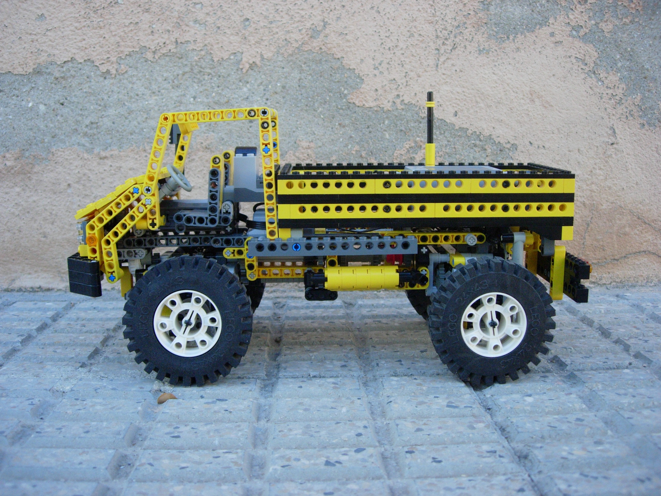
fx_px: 726
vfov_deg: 37.7
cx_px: 330
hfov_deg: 49.0
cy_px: 248
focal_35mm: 38
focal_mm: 7.8
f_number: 2.8
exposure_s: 1/352
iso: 200
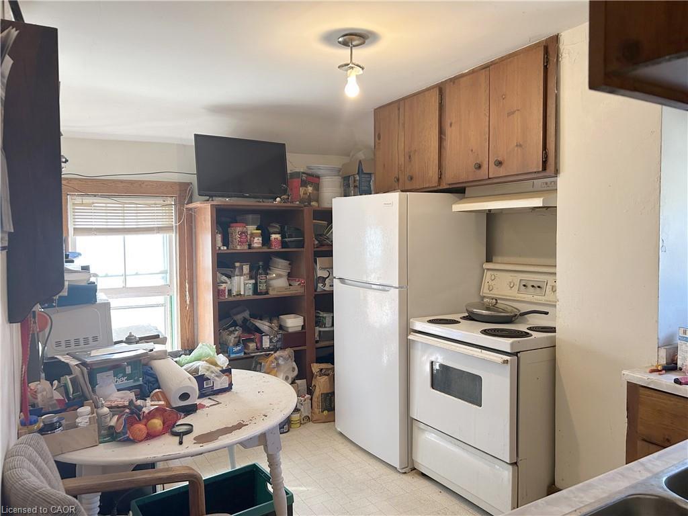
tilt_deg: -3.1
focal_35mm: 26
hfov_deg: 67.3
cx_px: 344
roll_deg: +0.9
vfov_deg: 53.1
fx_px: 517
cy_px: 258
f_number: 1.5
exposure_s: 1/120
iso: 125
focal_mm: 5.7
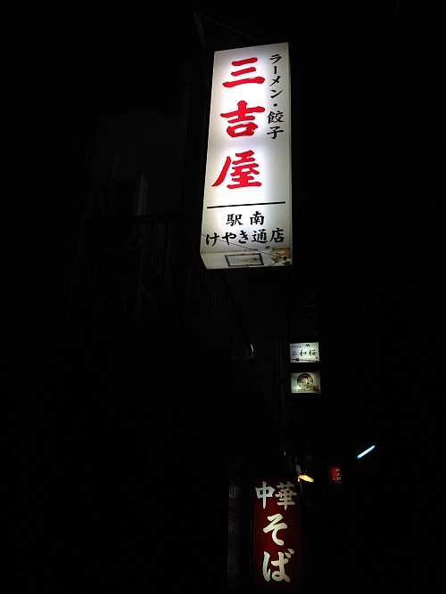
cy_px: 297
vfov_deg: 55.4
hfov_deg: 42.9
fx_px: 567
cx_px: 223
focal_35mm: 33
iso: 50
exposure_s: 1/158
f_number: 2.4
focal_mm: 4.12
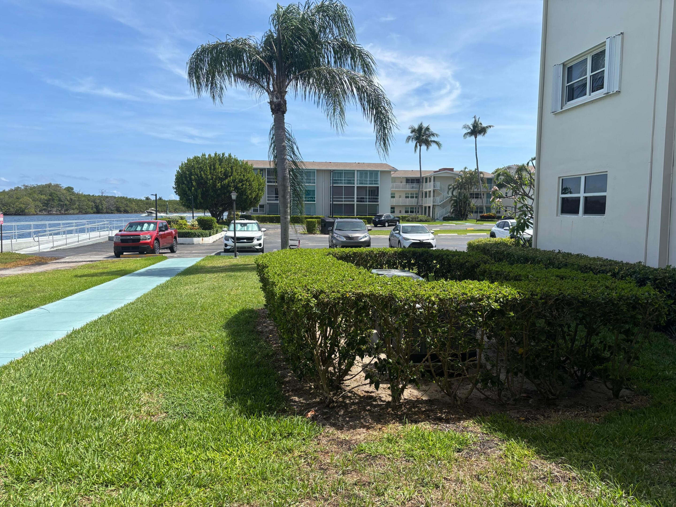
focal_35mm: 26
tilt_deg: -5.3
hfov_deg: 67.3
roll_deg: -0.6
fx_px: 508
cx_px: 338
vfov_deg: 53.1
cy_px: 254
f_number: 1.6
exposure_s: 1/2710
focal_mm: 5.96
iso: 50
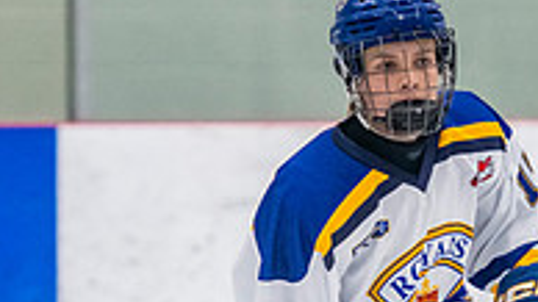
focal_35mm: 694
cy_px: 354
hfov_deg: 3.1
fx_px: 9898
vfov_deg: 1.7
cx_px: 397
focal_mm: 145
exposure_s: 1/640
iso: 2000
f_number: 3.2
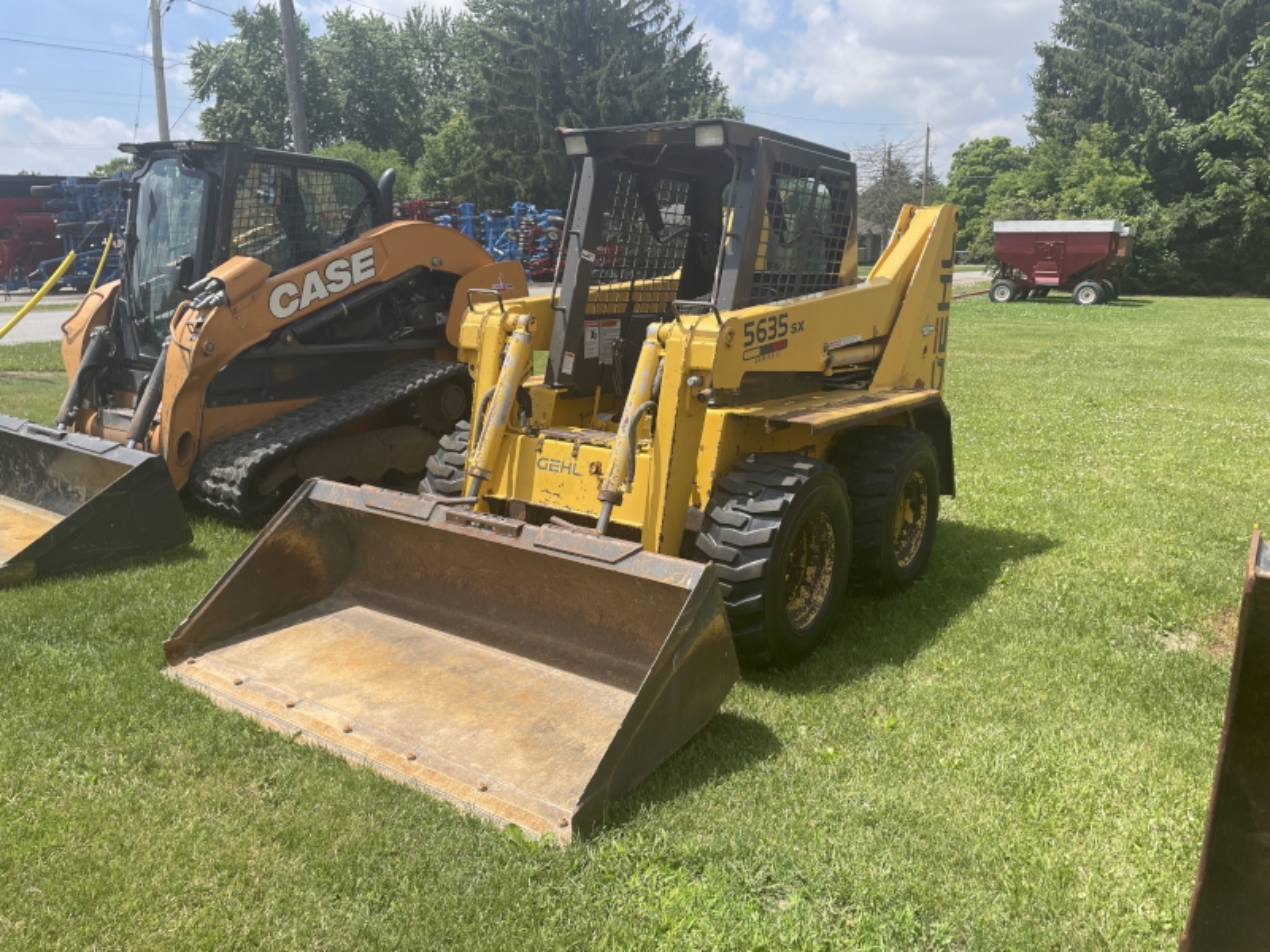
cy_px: 476
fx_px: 954
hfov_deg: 67.3
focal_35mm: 26
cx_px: 635
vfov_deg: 53.1
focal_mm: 4.2
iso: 32
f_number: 1.6
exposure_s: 1/2353
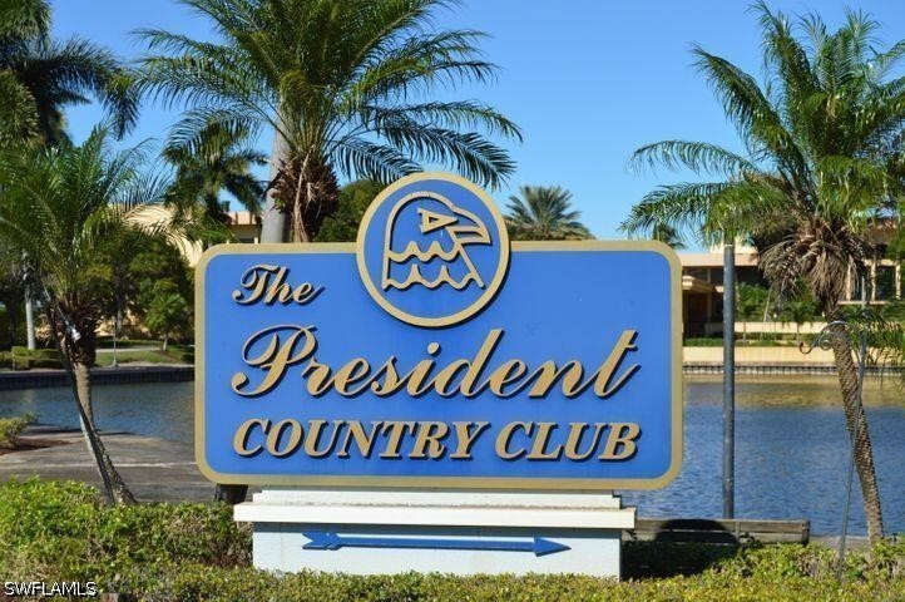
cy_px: 301
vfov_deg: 20.1
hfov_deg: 29.9
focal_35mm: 68
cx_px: 452
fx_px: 1695
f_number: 9
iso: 100
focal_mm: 45
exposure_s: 1/320
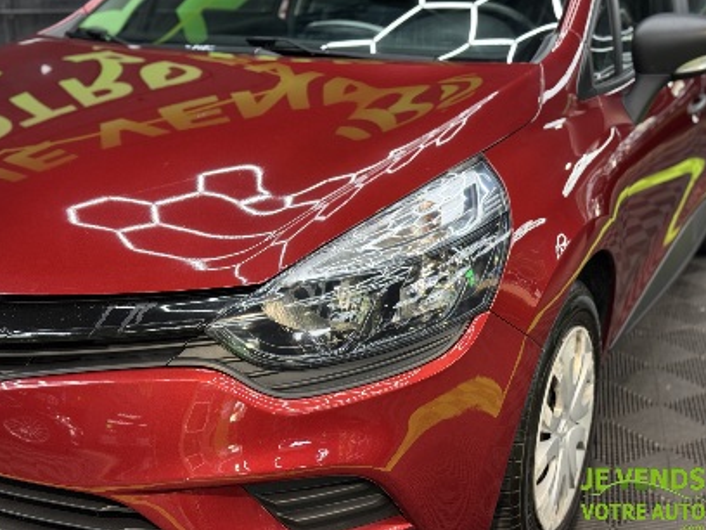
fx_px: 999
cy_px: 263
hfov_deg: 38.9
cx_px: 355
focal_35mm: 49
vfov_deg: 29.7
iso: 160
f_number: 1.78
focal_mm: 6.76
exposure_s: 1/50
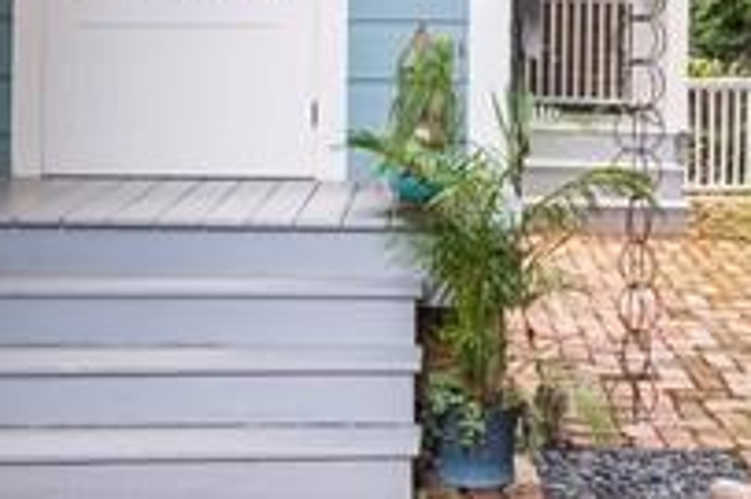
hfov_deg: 27.0
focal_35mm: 75
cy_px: 7
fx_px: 1563
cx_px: 412
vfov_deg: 17.7
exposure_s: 1/60
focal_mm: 14
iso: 1250
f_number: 8
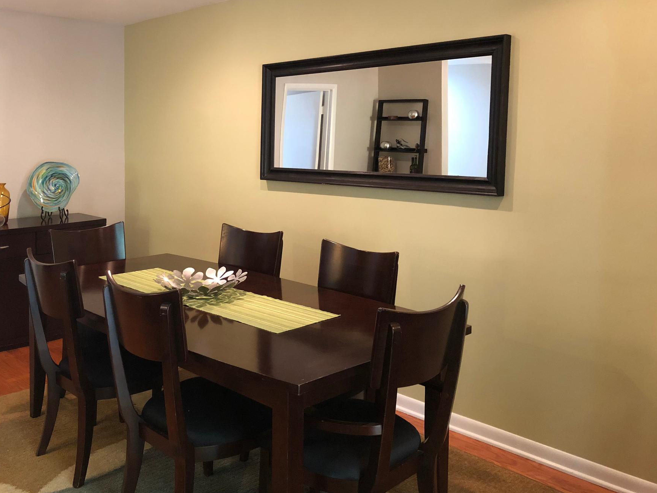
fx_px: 626
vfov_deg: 42.9
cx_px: 274
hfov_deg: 55.1
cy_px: 217
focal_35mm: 33
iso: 100
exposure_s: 1/12
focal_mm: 3.99
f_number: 1.8
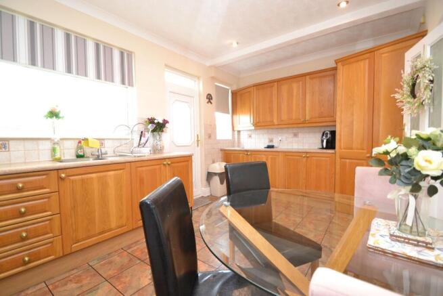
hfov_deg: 100.4
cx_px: 222
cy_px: 148
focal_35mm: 15
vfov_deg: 77.4
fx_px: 185
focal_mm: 10
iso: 1000
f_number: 3.5
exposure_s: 1/60
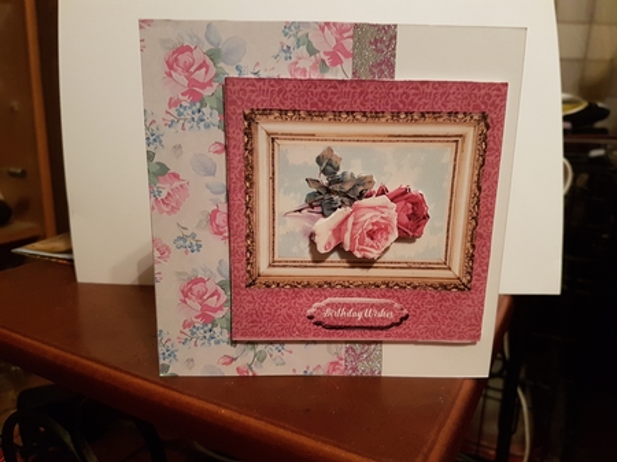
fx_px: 463
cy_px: 231
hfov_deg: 67.3
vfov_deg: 53.0
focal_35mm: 26
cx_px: 308
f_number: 1.7
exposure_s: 1/11
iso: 200
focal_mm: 4.2
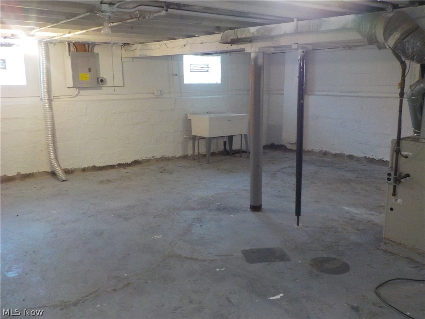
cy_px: 160
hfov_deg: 60.0
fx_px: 368
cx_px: 212
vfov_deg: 46.8
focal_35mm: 30
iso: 400
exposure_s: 1/20
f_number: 3.3
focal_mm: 4.1
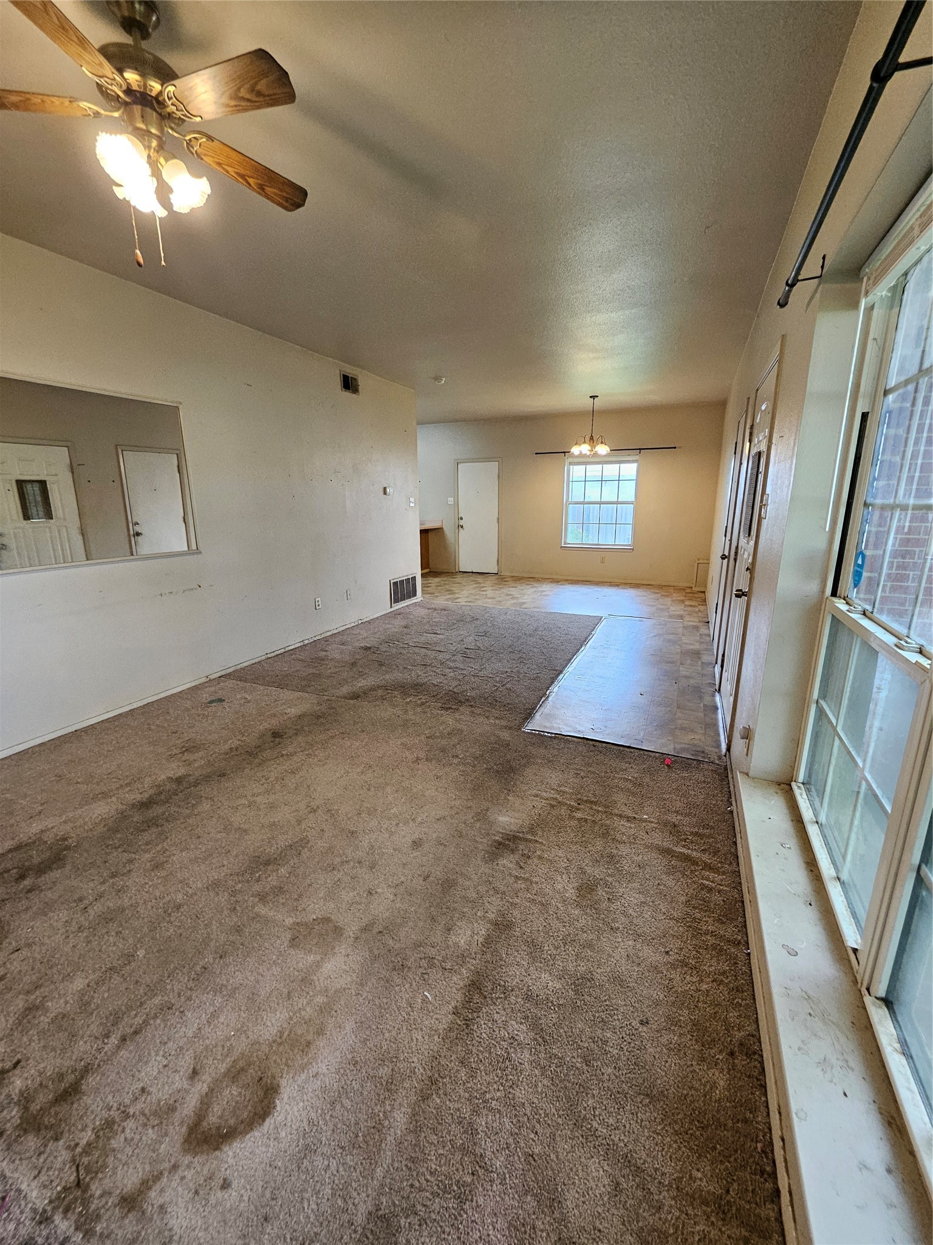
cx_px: 466
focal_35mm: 13
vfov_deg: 106.2
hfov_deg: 89.9
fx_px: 467
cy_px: 622
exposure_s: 1/60
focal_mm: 1.74
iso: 250
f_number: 2.2
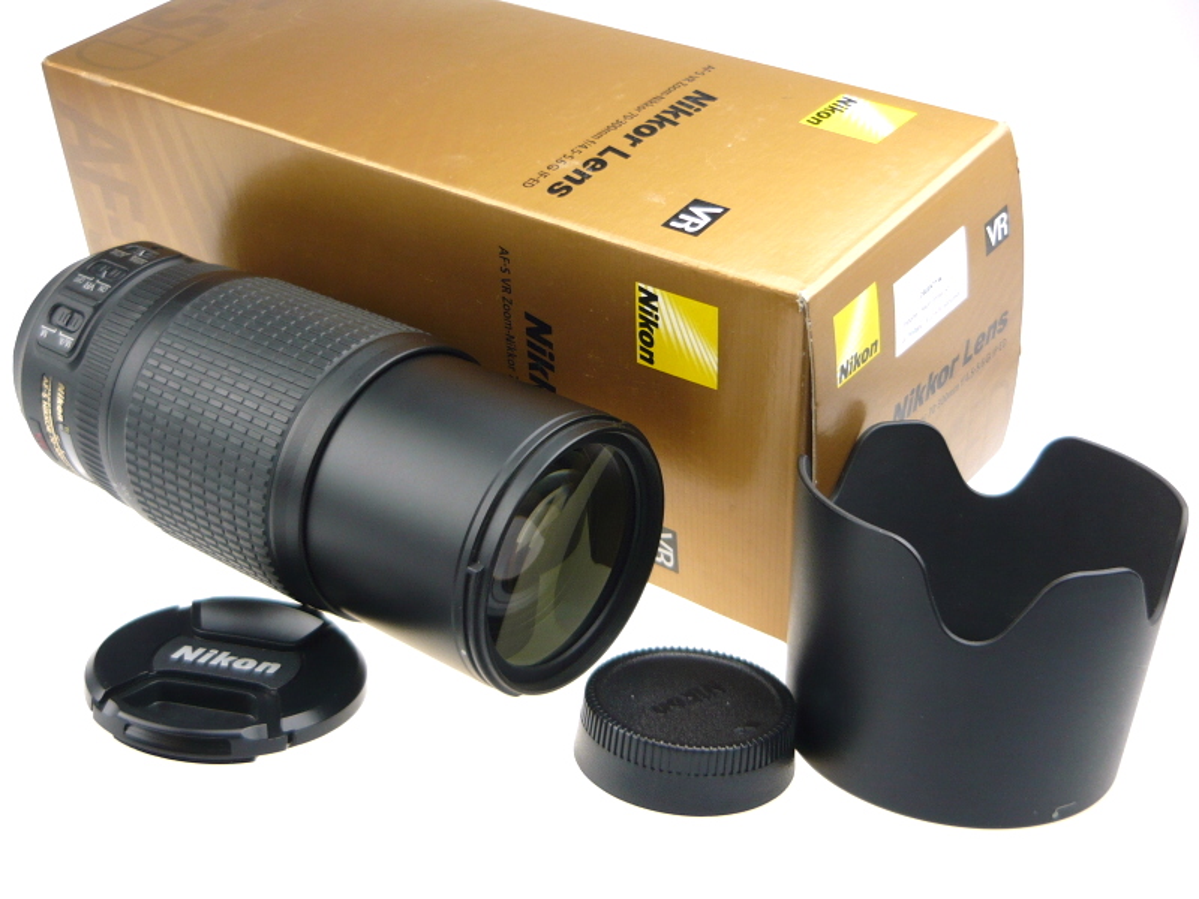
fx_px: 1628
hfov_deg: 40.4
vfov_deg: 30.9
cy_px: 450
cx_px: 600
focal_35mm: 47
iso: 100
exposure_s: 1/50
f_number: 2.8
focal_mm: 5.5
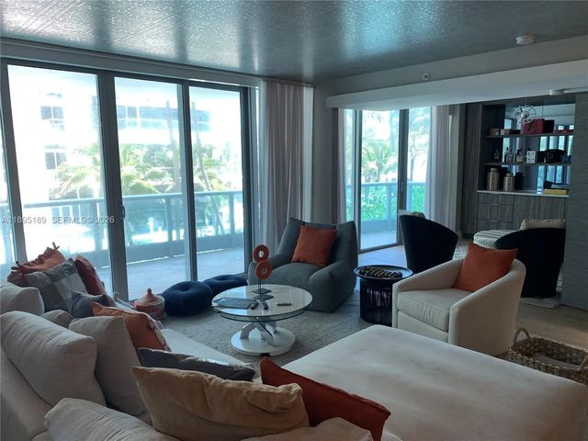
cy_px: 220
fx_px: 442
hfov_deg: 67.3
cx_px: 294
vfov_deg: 53.1
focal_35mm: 26
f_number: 1.8
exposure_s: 1/120
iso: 40
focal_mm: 4.25
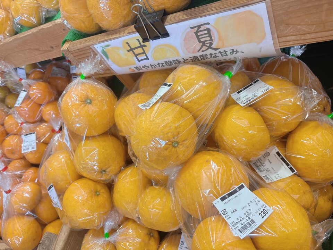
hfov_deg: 67.3
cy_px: 125
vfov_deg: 53.1
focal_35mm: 26
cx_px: 166
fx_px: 250
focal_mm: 5.96
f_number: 1.6
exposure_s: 1/120
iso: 100
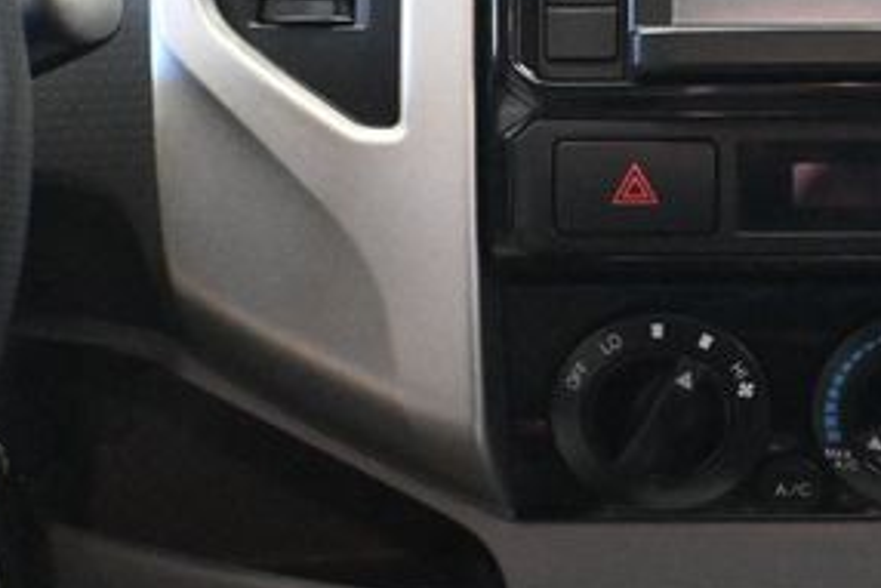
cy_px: 145
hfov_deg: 18.8
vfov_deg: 12.9
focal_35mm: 106
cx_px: 896
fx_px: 2584
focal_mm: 31.5
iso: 12800
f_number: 5
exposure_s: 1/50
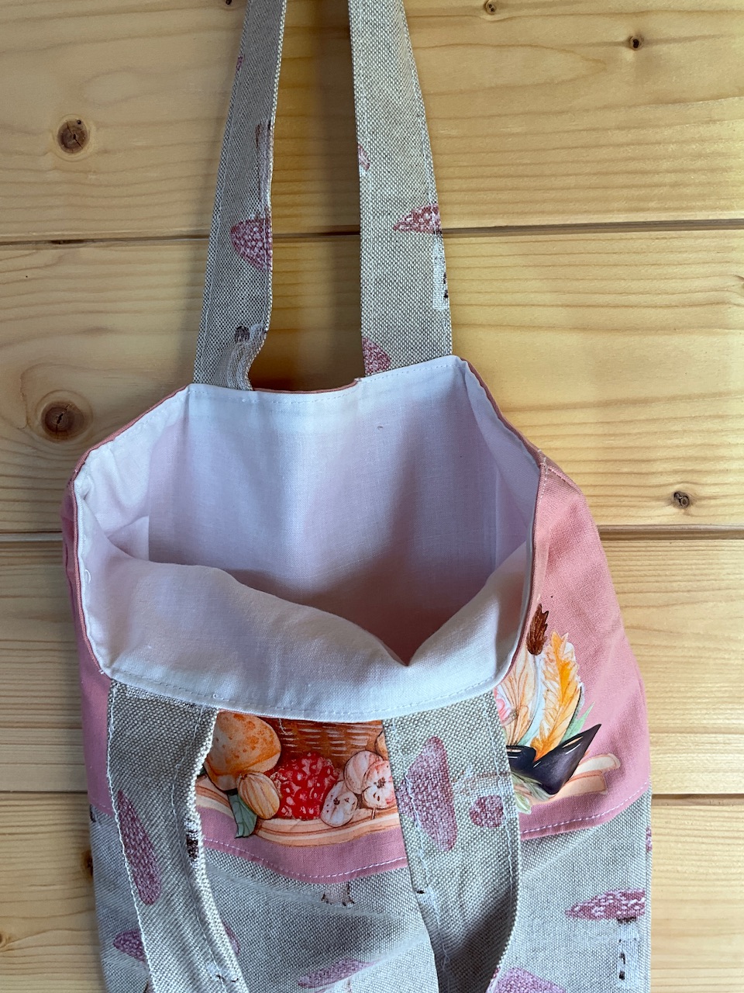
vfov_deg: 61.7
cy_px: 496
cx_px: 372
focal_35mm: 29
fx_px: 831
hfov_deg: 48.2
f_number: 1.8
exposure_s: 1/100
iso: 32
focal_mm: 3
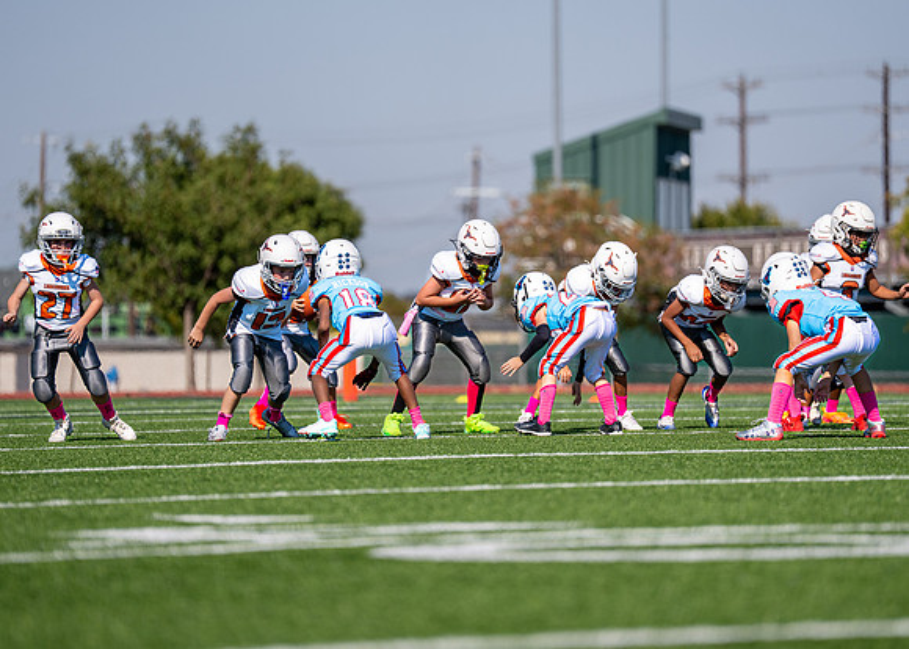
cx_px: 459
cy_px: 298
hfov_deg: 8.6
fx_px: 6057
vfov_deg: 6.1
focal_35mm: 235
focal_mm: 200
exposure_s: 1/3200
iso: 100
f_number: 2.8
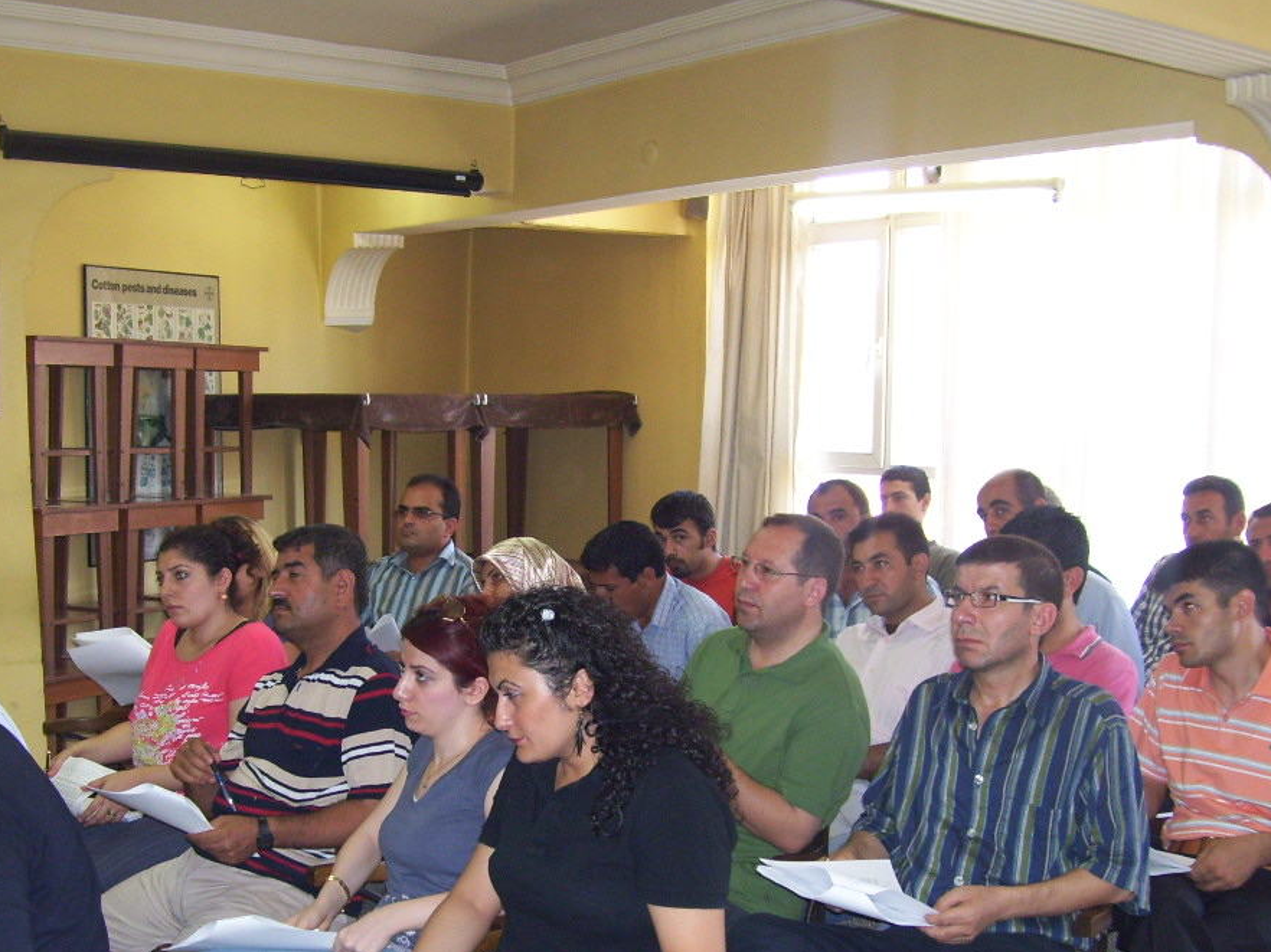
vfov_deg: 29.5
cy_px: 595
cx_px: 556
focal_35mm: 49
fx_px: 1799
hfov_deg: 38.9
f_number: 2.7
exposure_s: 1/60
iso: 200
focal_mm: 6
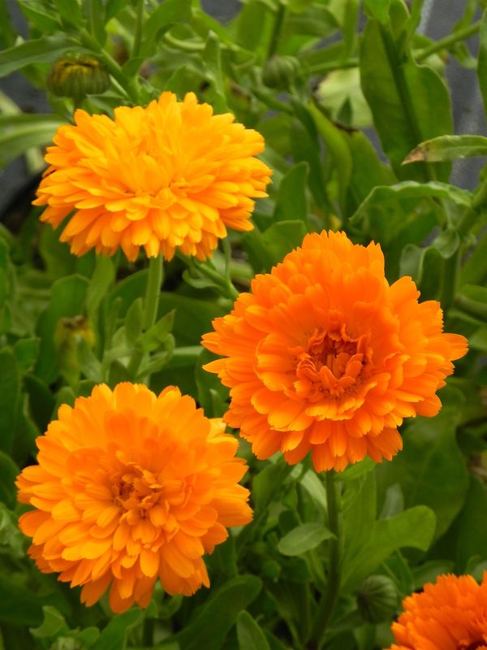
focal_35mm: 162
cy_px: 325
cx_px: 244
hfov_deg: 9.2
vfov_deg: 12.2
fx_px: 3039
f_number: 5
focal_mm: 28.8
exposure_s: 1/250
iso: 160
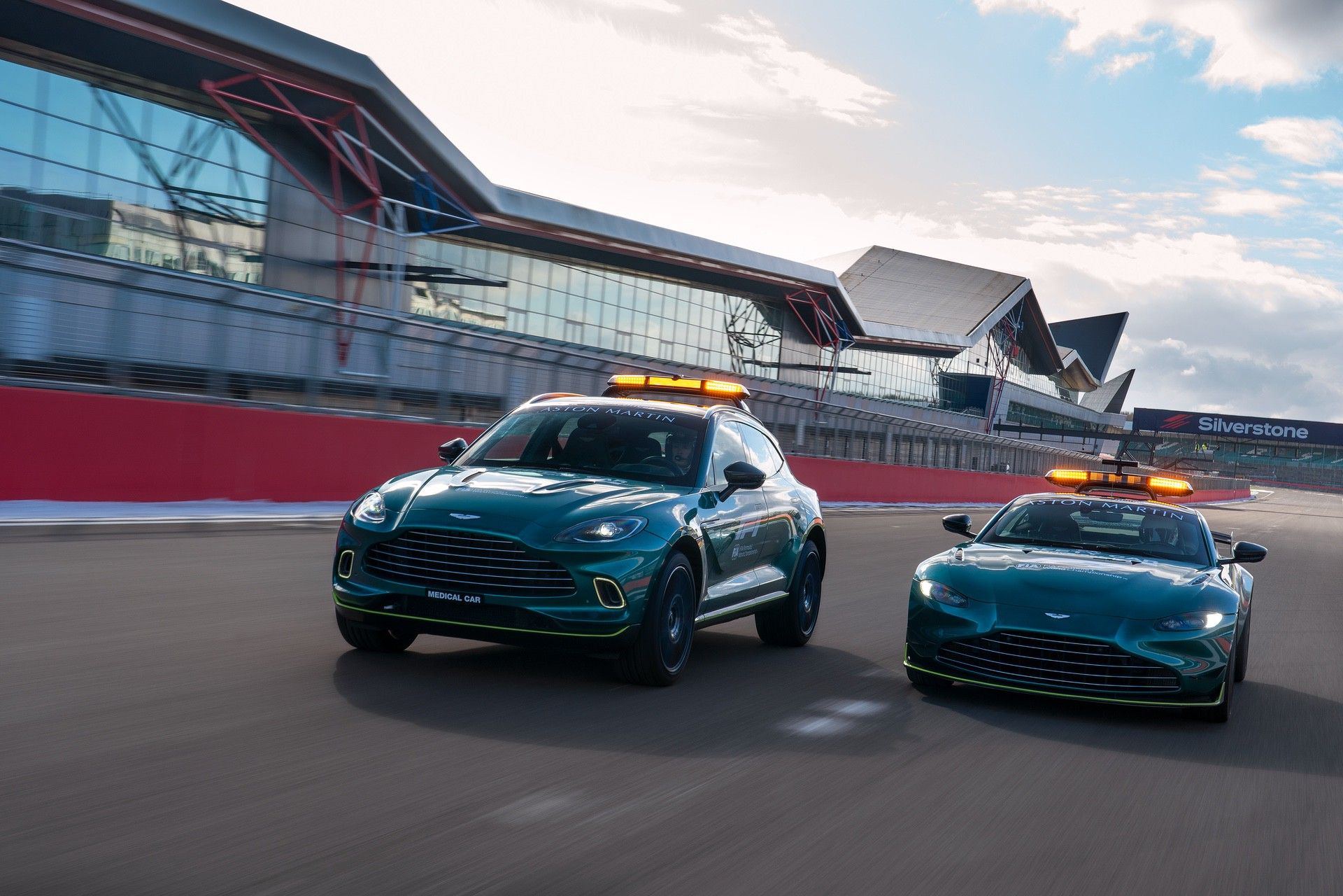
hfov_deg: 41.9
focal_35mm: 47
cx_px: 672
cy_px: 448
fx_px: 1753
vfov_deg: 28.6
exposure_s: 1/25
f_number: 11
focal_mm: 47
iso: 64
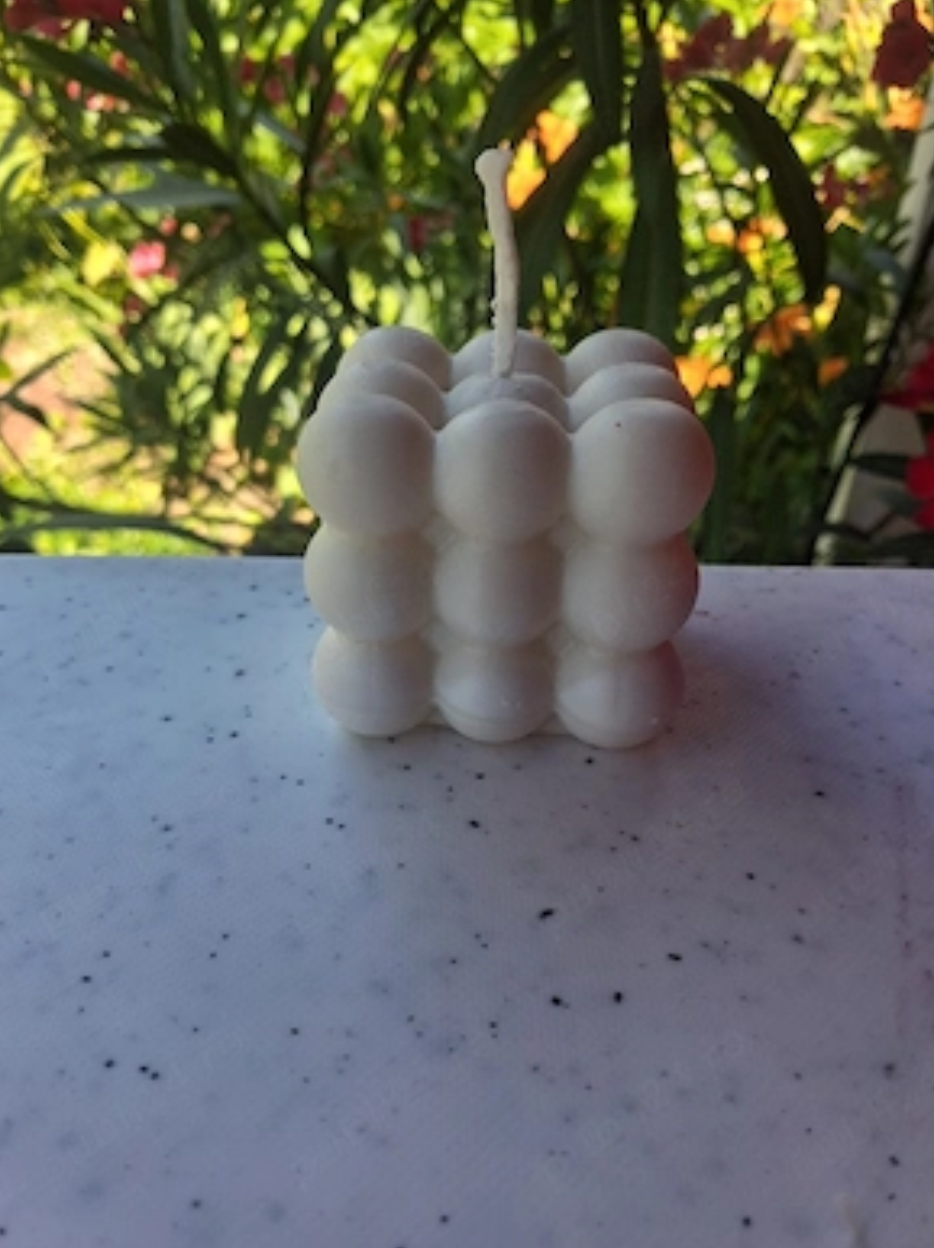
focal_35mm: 28
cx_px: 456
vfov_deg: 63.5
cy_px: 640
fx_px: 1008
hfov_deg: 49.7
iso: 25
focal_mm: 4
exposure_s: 1/100
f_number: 1.8
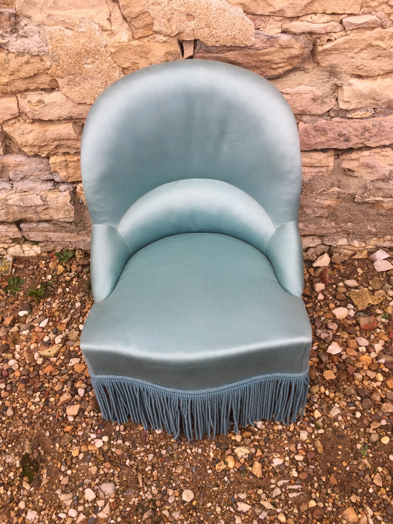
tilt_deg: -40.8
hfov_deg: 48.2
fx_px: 439
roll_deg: +5.3
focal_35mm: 29
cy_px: 262
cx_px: 196
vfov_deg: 61.7
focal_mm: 4.15
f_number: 2.2
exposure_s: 1/118
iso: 32
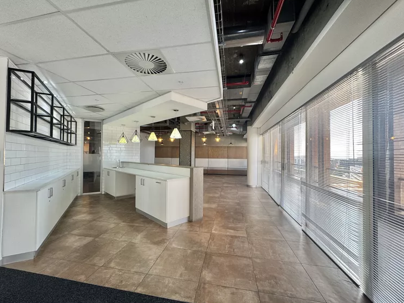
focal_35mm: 15
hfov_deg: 98.1
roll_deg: -1.2
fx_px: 175
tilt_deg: +0.5
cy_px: 153
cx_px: 193
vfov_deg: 81.7
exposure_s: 1/100
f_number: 2.2
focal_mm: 2.22
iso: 100
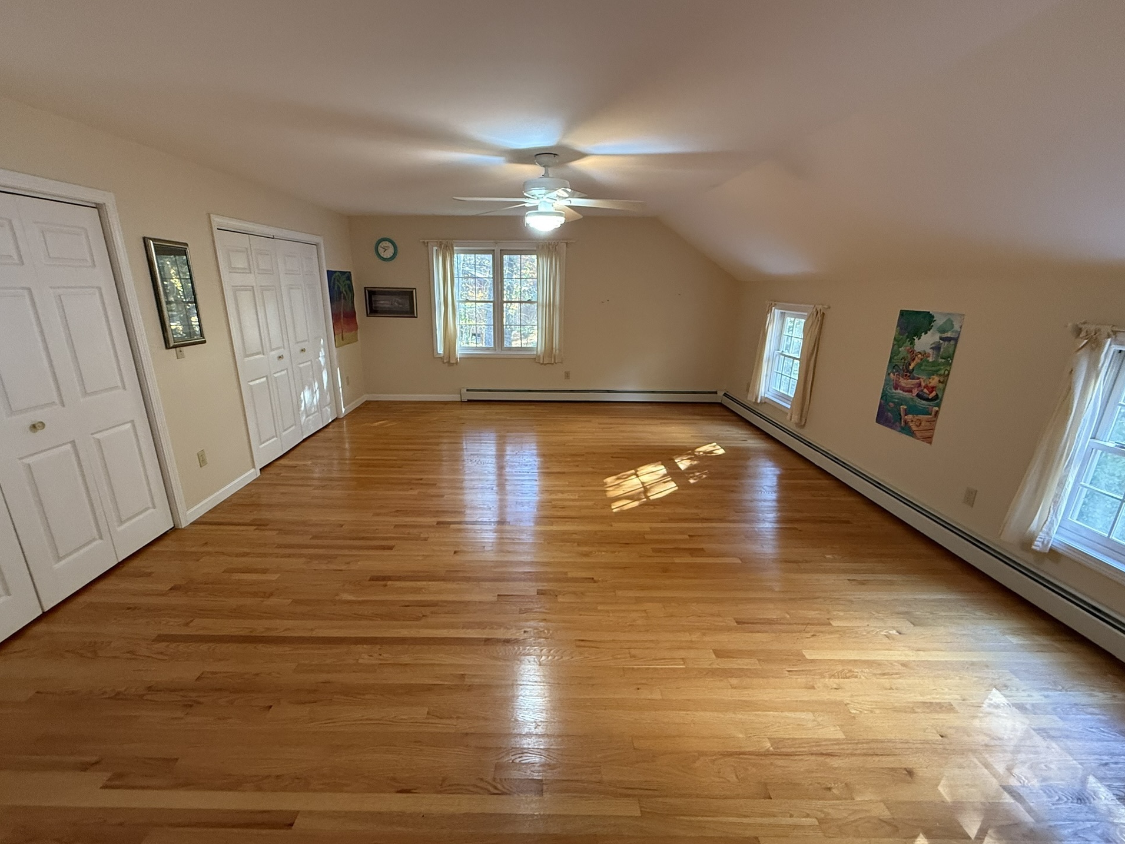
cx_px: 534
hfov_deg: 98.1
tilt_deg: -16.5
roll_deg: -0.7
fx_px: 488
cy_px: 432
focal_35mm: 15
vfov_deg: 81.8
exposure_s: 1/60
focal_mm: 2.22
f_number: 2.2
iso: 400
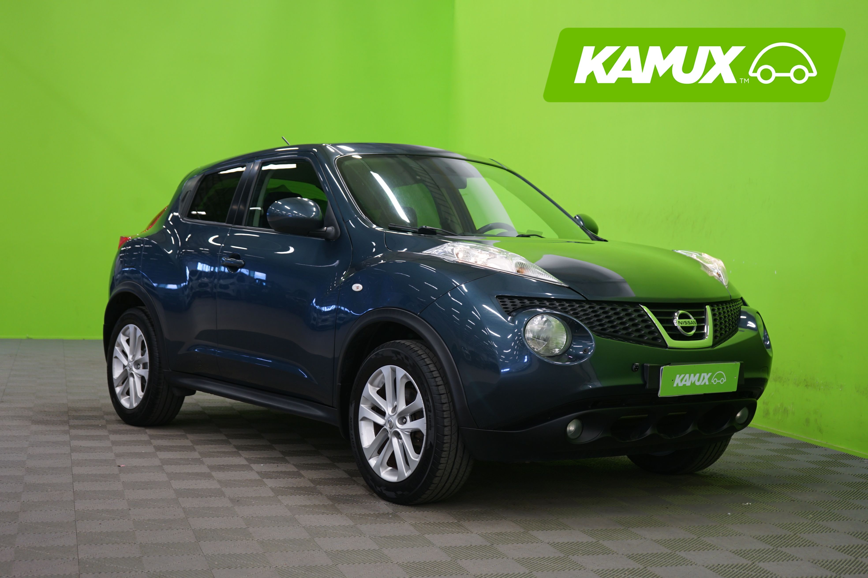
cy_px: 289
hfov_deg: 37.5
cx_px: 434
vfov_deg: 25.5
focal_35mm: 53
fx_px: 1278
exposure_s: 1/8
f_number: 5
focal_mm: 53
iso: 400
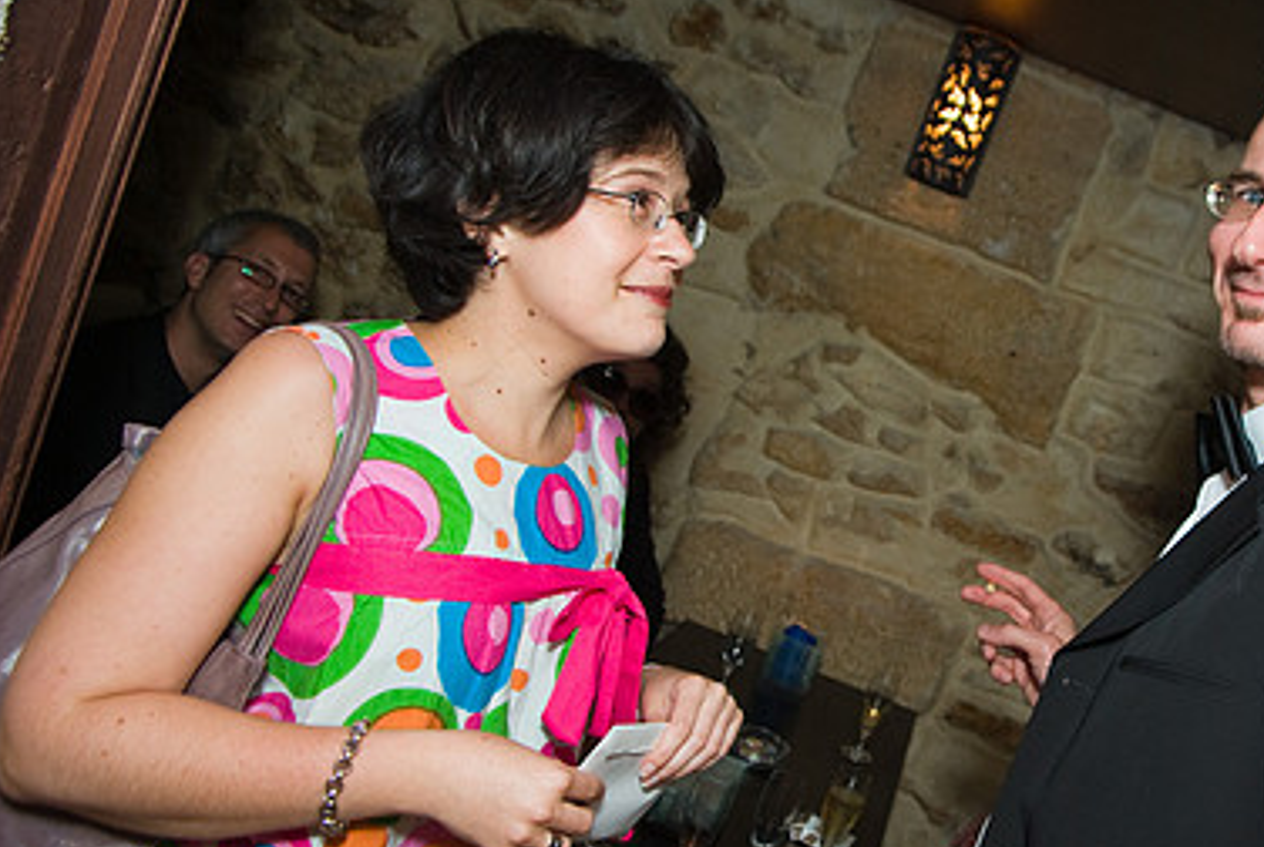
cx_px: 968
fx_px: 1301
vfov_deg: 36.0
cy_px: 390
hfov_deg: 49.5
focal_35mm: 37
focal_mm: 16
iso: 140
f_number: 4
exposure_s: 1/30
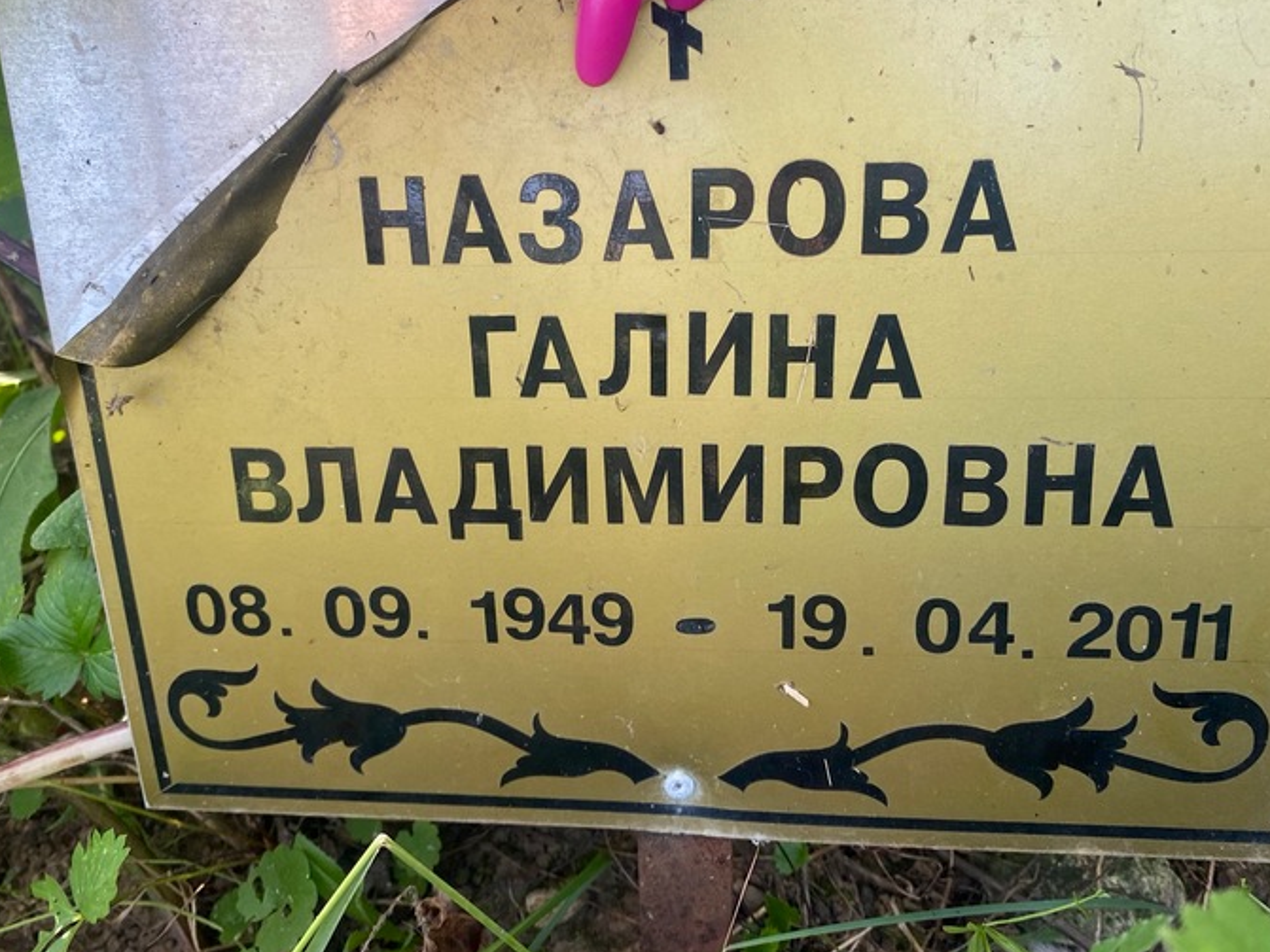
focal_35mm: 31
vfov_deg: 45.3
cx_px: 642
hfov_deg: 58.4
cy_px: 405
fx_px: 1137
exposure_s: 1/122
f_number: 1.8
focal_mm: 4.25
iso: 50
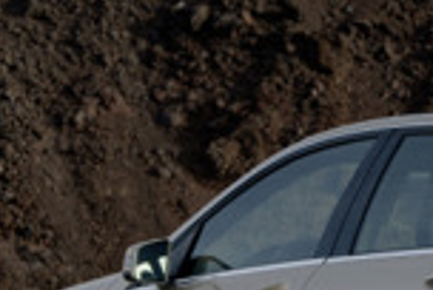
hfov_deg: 4.1
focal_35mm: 504
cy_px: 55
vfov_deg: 2.7
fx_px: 6074
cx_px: 444
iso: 100
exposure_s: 1/125
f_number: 8
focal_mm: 120
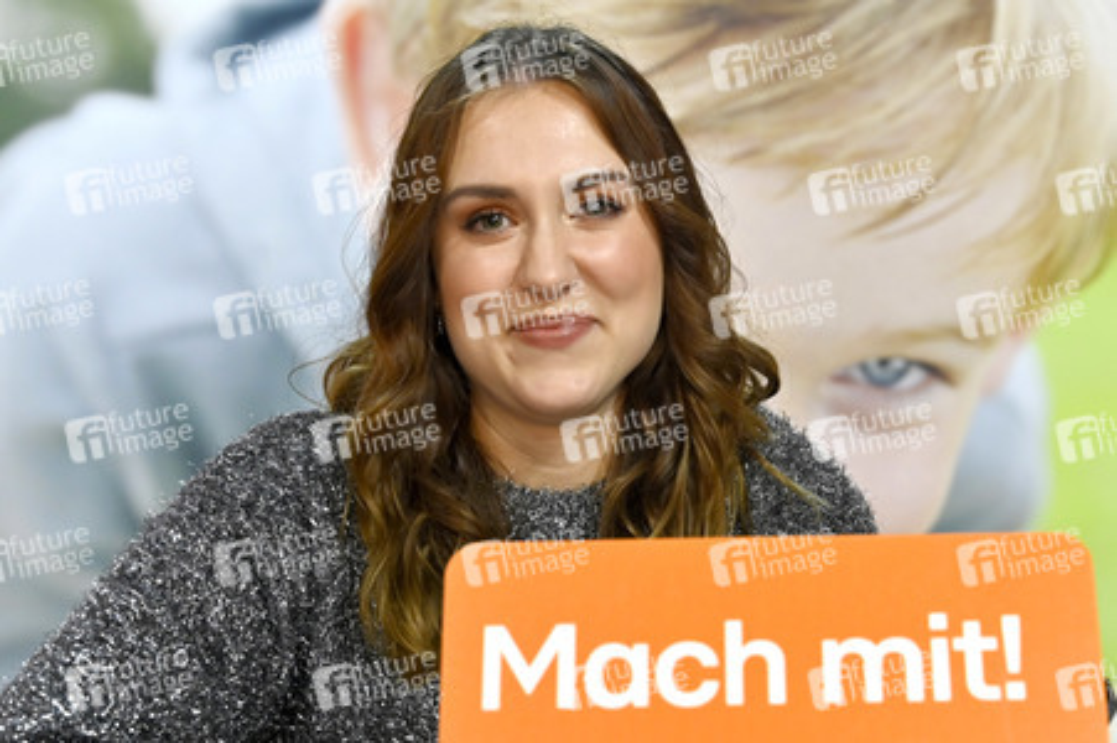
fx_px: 1302
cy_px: 372
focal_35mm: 42
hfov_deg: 46.4
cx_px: 558
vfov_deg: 31.8
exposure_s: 1/200
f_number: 4
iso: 800
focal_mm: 42
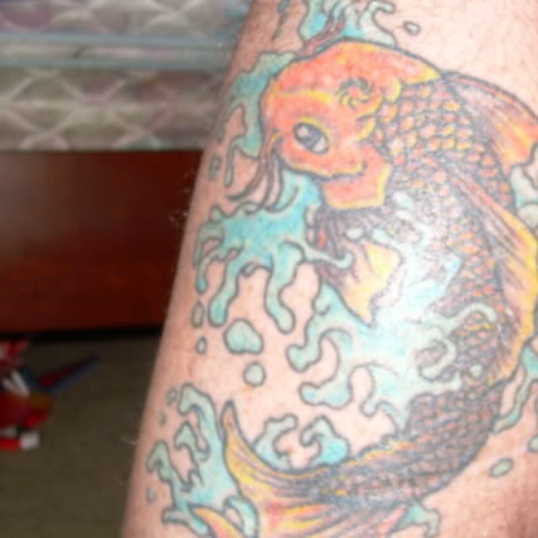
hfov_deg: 27.2
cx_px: 333
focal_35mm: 63
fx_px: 1108
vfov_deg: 27.3
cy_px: 241
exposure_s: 1/60
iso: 50
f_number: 2.8
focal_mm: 6.3
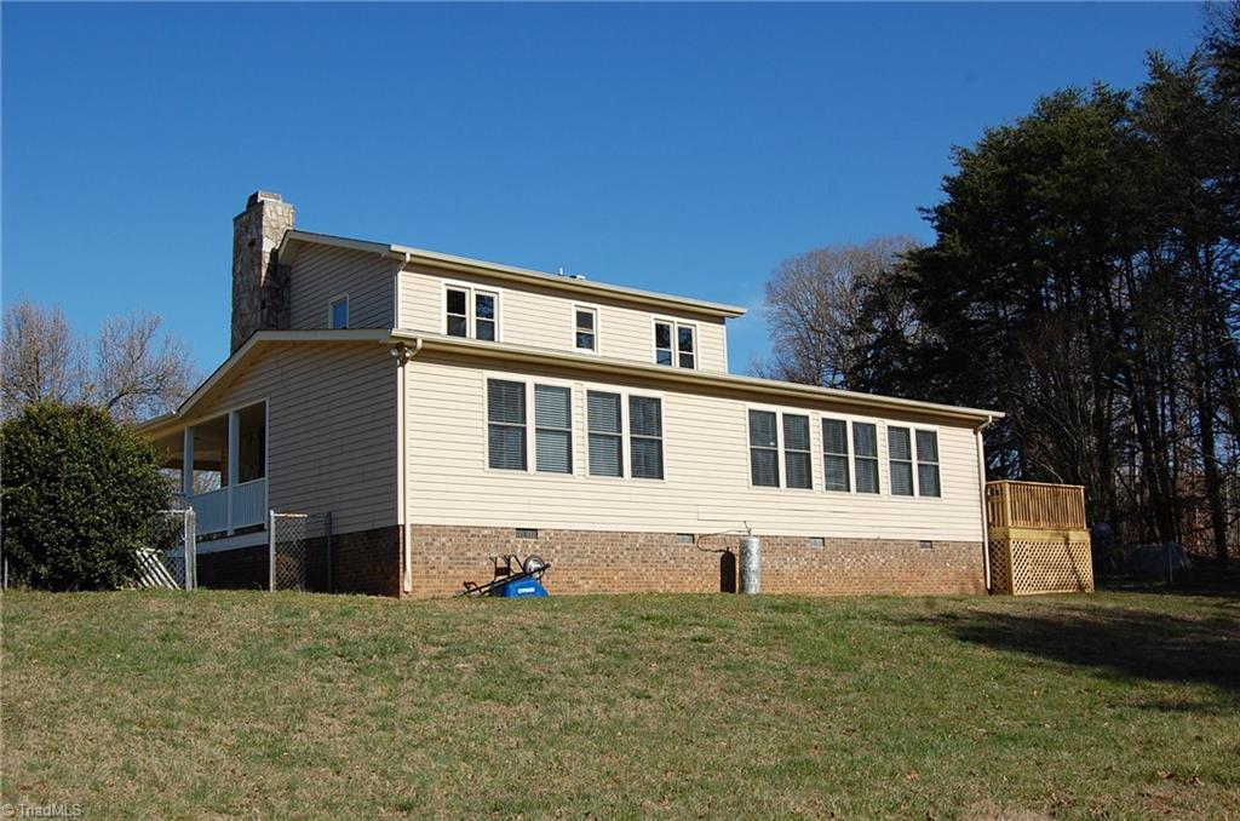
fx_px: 1340
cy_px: 410
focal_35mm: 39
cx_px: 620
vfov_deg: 34.1
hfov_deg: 49.6
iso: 200
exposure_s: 1/400
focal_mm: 26
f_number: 10
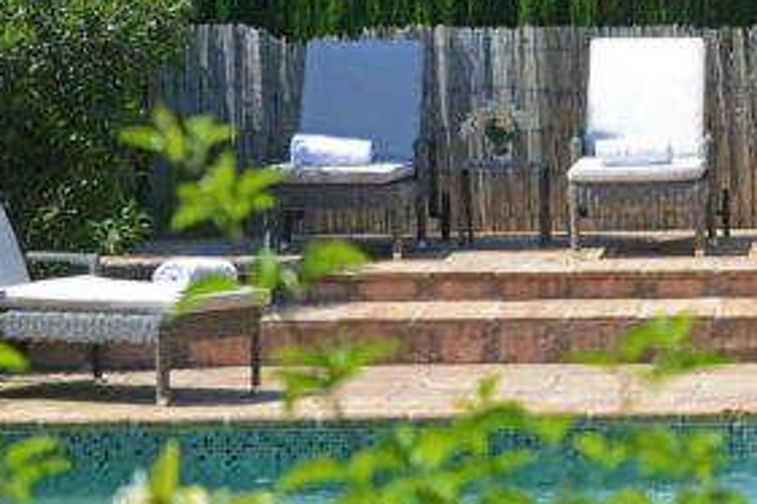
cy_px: -11
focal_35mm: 187
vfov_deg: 7.3
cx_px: 927
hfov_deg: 10.8
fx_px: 3930
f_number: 9
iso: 500
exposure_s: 1/800
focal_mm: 70
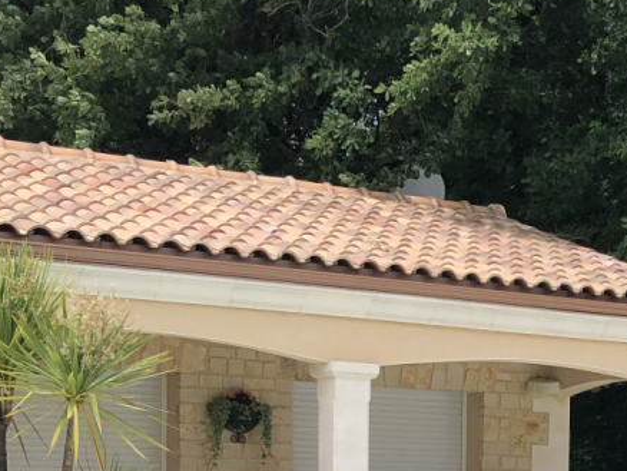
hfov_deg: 20.6
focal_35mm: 92
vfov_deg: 15.4
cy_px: 591
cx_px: 626
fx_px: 1667
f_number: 1.8
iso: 20
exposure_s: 1/2183
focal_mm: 3.99
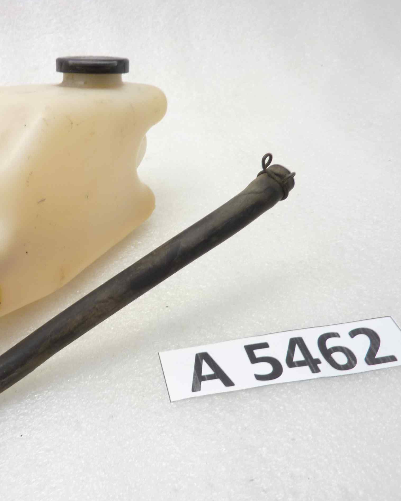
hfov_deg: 42.9
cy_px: 247
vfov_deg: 54.2
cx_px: 93
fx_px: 490
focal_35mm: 33
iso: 80
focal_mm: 4.1
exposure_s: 1/13
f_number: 3.3
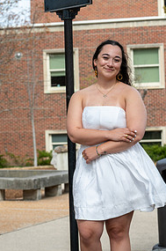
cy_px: 79
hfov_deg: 8.5
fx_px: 1118
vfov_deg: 12.8
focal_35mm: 161
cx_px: 86
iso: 125
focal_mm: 102
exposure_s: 1/200
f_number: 6.3
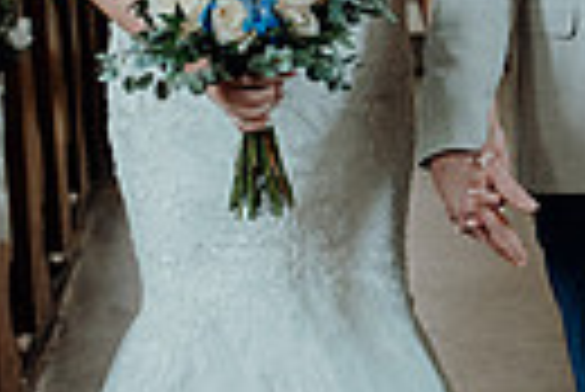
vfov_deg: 9.0
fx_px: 2473
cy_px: 92
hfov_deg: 13.4
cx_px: 490
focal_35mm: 152
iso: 2500
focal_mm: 34
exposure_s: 1/200
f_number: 3.5
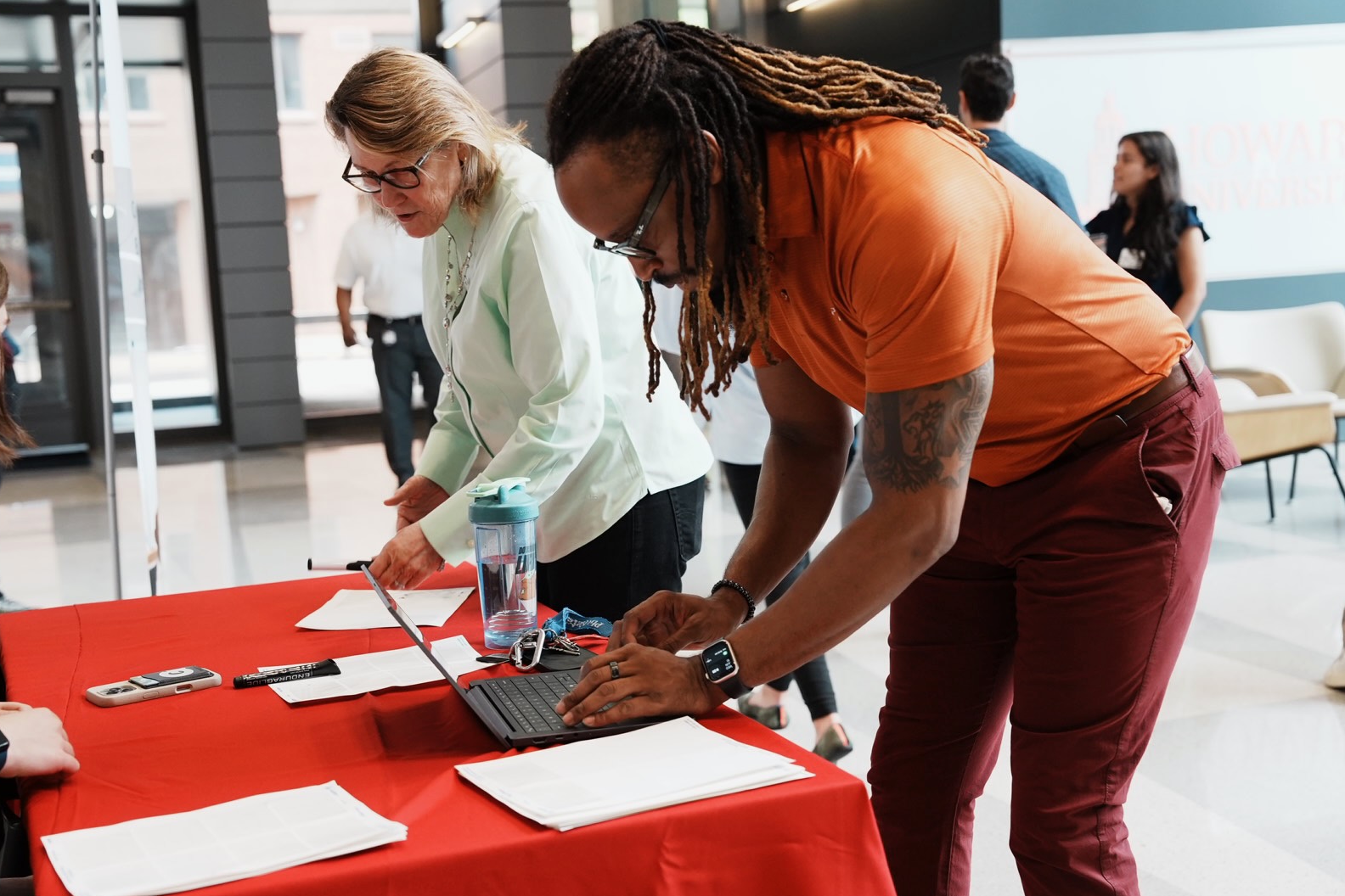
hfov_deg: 40.3
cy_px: 444
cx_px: 673
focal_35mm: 49
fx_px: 1831
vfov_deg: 27.5
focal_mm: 48
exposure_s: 1/200
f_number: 4
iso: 2000
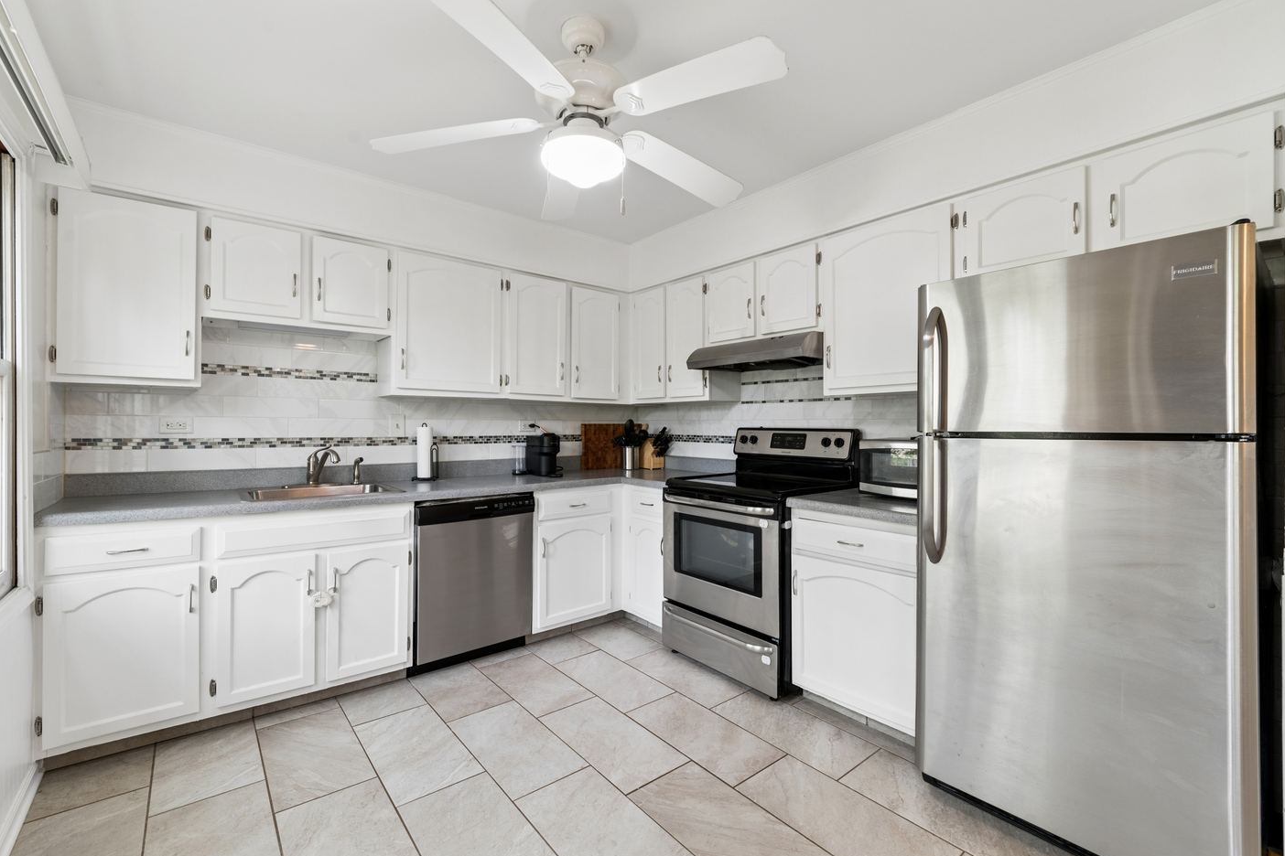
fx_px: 535
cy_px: 420
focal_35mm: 15
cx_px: 637
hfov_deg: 100.4
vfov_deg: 77.3
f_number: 10
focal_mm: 13
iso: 200
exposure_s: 1/10
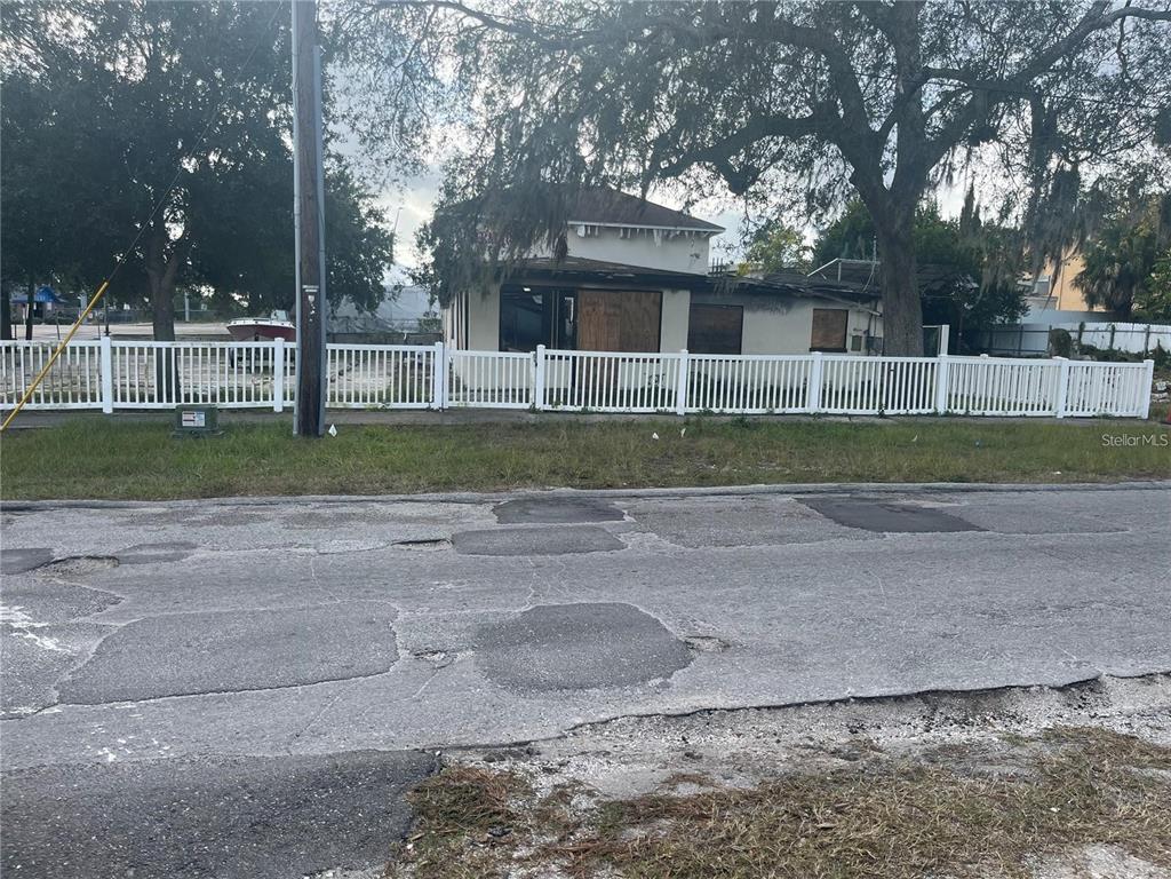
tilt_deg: -8.1
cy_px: 440
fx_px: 880
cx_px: 586
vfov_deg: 53.1
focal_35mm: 26
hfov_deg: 67.3
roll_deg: -2.1
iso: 50
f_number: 1.6
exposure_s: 1/1252
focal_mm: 5.1
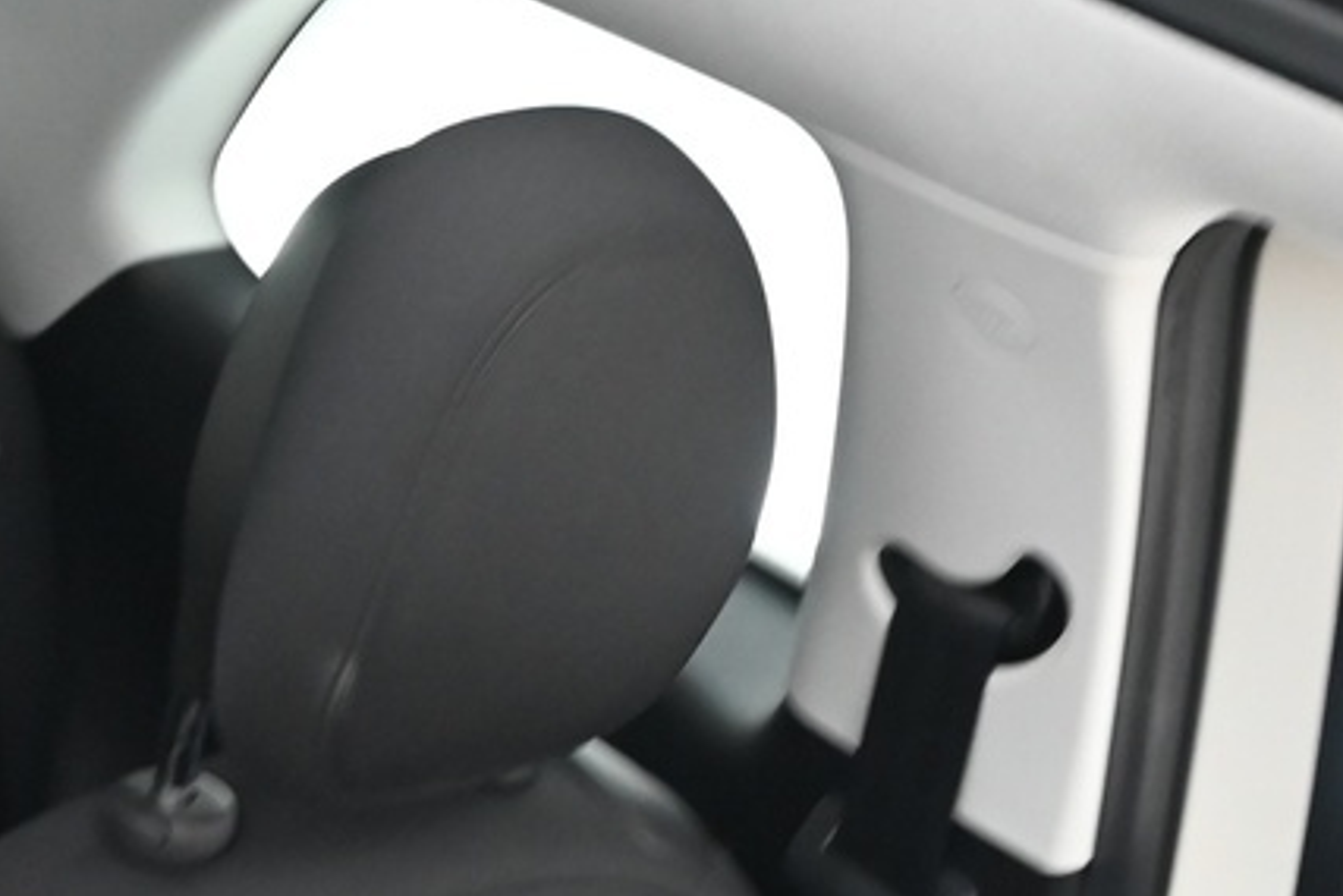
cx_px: 201
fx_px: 4105
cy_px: 971
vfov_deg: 12.3
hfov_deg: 18.4
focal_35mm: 110
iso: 4500
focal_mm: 29
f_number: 4.5
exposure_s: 1/60
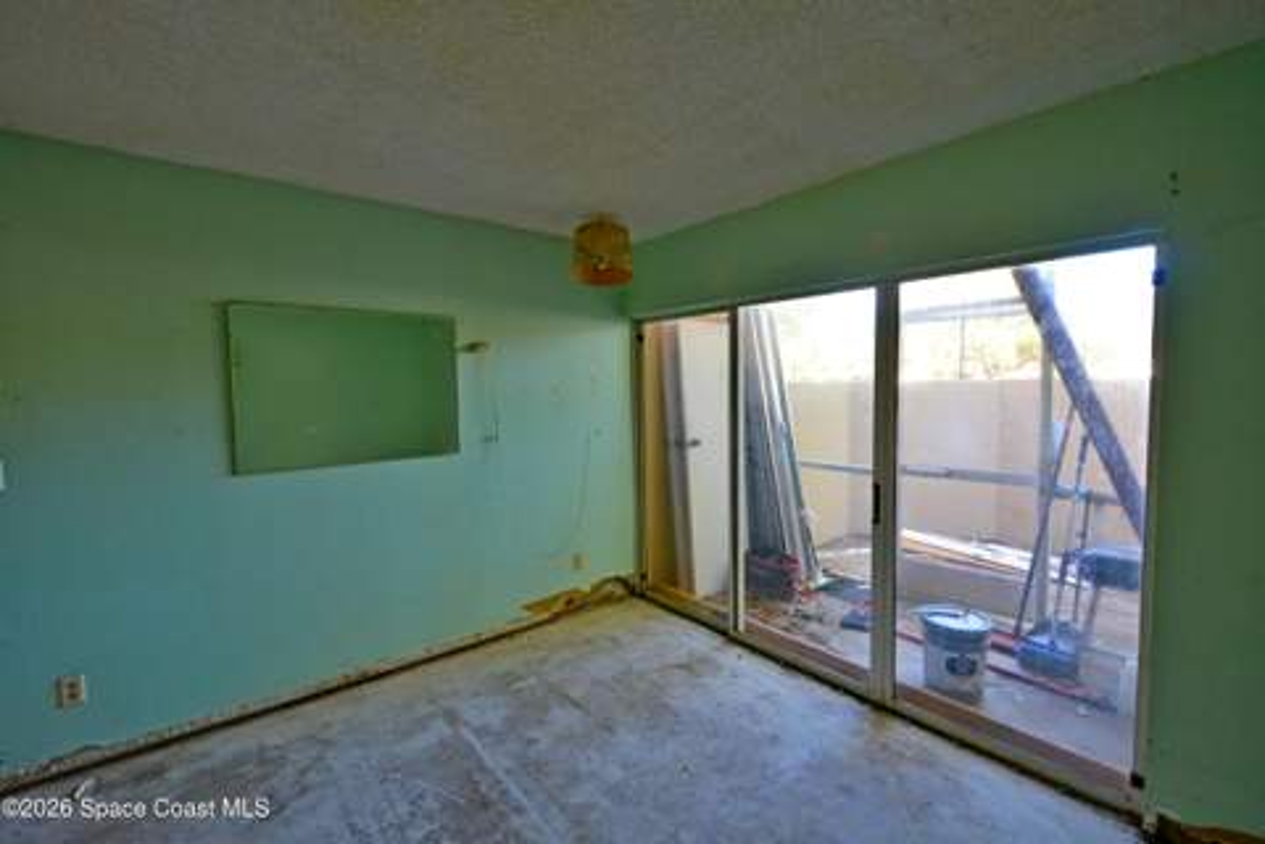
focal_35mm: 15
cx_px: 632
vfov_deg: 77.3
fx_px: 527
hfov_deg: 100.4
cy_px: 422
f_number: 4
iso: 800
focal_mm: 10
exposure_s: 1/60
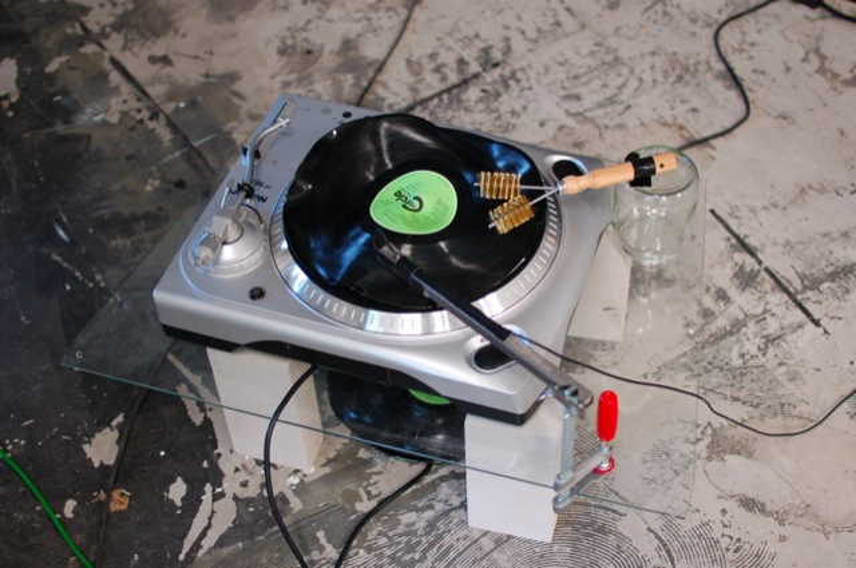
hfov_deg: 37.9
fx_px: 1247
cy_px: 284
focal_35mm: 52
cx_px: 428
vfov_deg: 25.7
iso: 400
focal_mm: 35
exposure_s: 1/25
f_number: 2.5
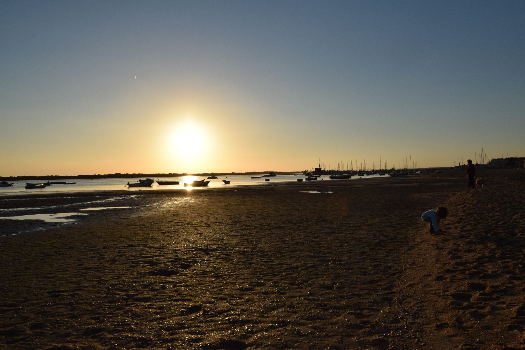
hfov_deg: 67.4
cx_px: 262
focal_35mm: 27
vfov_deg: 47.9
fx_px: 394
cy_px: 175
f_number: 9
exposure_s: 1/4000
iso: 640
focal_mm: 18
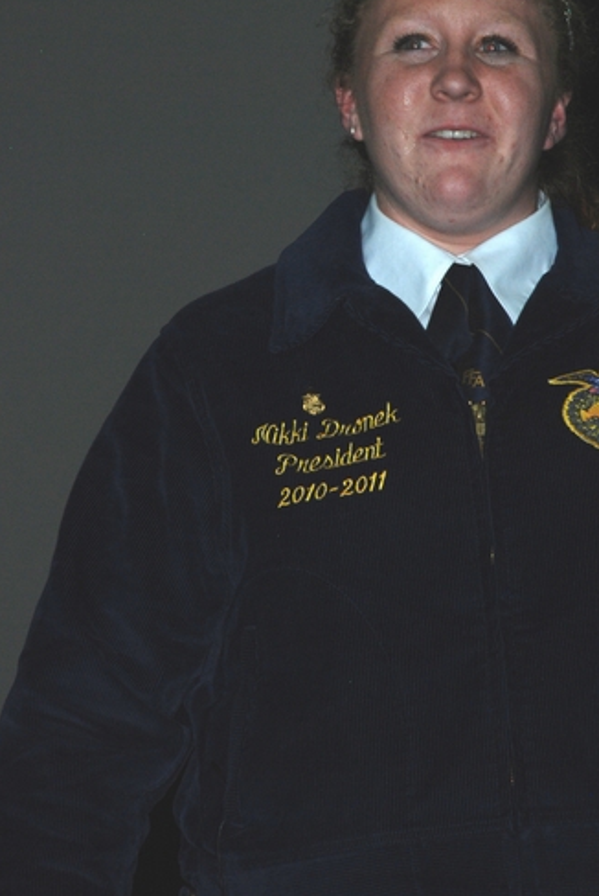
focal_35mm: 312
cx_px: 371
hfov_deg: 4.4
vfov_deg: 6.6
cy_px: 250
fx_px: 7759
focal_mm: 135
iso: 220
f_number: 5.6
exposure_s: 1/60
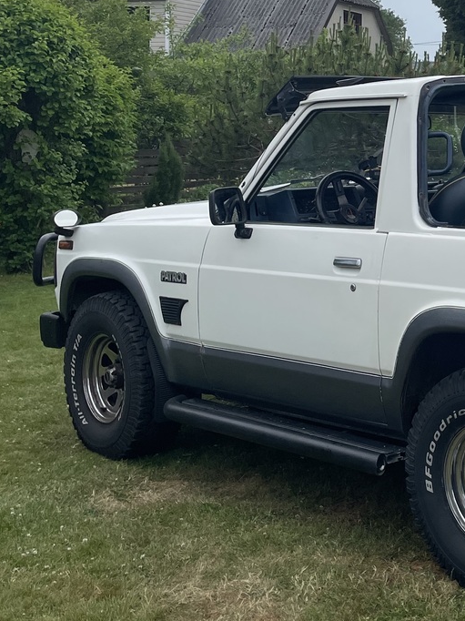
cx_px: 513
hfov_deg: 22.6
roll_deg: -1.6
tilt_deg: +1.2
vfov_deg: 30.9
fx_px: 1093
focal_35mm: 61
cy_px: 127
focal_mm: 4.2
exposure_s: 1/1072
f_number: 1.6
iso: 32
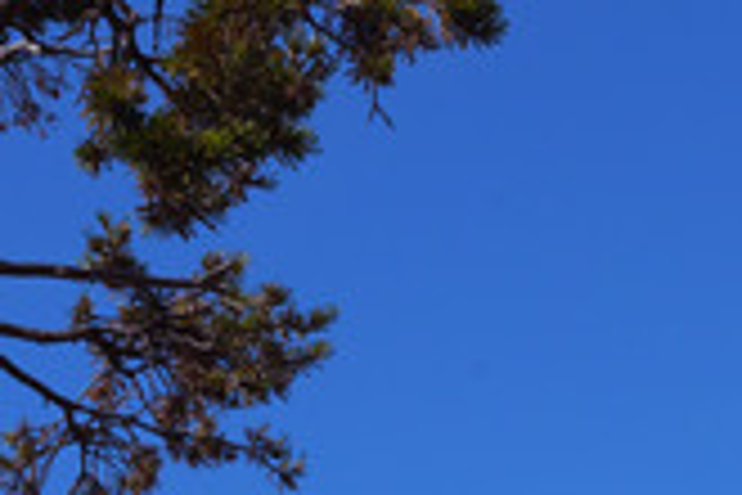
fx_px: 5235
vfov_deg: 5.4
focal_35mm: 254
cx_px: 899
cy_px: 515
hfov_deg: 8.0
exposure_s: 1/200
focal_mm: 50
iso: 250
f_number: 14
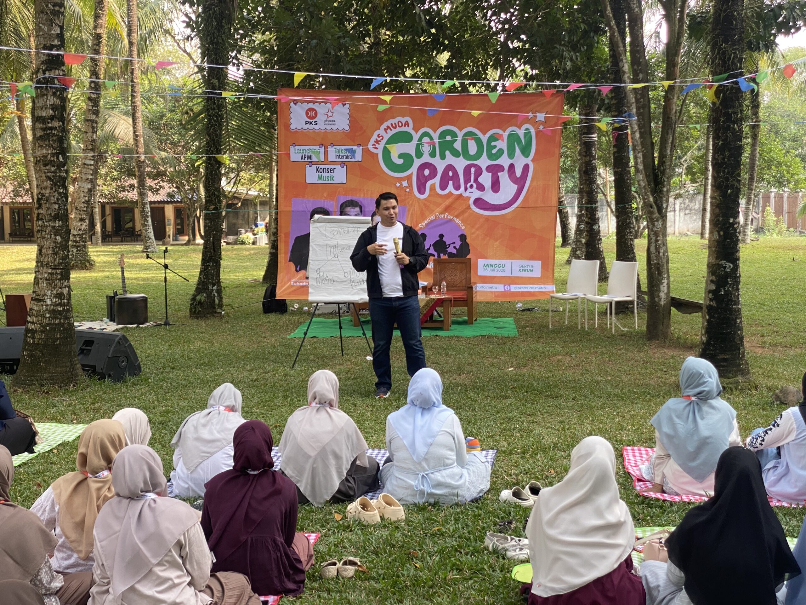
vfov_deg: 28.0
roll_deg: +0.7
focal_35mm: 52
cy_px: 302
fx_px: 1211
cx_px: 403
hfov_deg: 36.8
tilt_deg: -4.9
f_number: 2
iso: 40
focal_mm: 6
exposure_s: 1/121
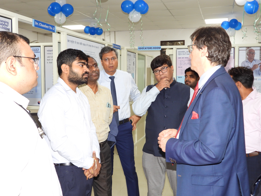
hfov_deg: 45.8
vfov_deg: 35.1
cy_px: 98
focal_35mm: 41
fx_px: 309
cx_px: 130
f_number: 3.2
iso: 200
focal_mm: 7.4
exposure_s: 1/30
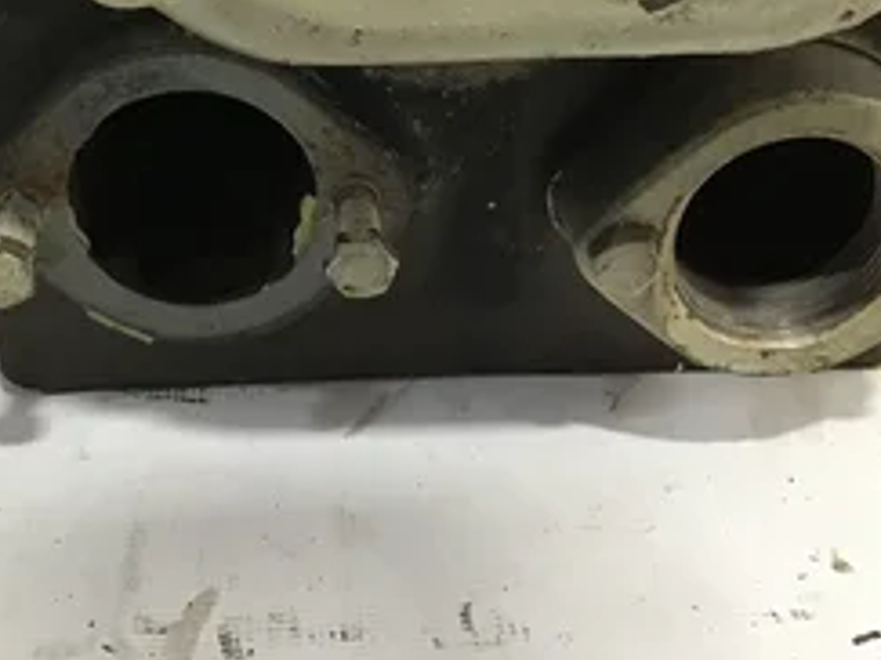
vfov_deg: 28.0
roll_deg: -1.7
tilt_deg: -29.2
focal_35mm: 51
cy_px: 134
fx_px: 1297
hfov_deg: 37.5
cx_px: 413
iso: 160
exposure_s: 1/30
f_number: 2.4
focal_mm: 3.3
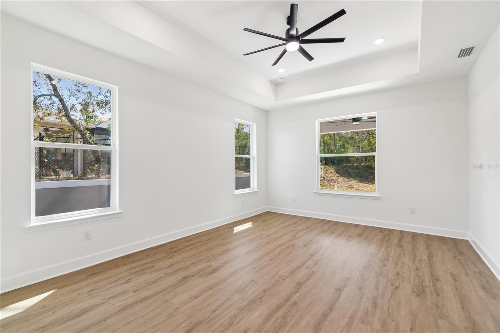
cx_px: 250
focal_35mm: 15
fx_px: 208
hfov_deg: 100.4
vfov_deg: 77.3
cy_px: 166
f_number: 7.1
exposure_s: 1/5
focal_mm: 10
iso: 100
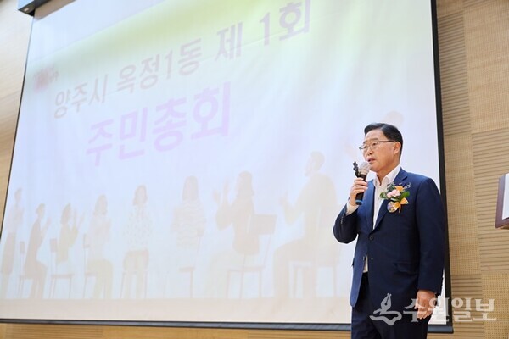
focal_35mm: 41
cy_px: 170
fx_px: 580
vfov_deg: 32.6
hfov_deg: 47.4
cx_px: 254
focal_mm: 41
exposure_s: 1/160
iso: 2000
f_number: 3.5
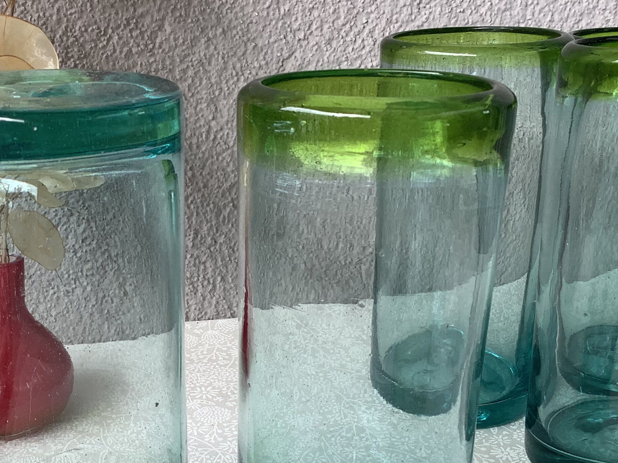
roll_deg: +1.9
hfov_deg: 34.4
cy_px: 302
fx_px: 982
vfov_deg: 26.4
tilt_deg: -17.3
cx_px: 181
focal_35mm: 55
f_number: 2.4
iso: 25
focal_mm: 3.3
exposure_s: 1/112
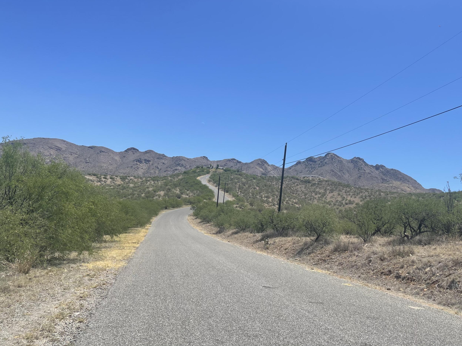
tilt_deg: +2.3
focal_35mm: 30
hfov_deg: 59.6
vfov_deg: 46.6
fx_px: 400
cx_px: 269
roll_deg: -6.2
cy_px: 201
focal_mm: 5.1
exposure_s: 1/4348
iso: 32
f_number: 1.6
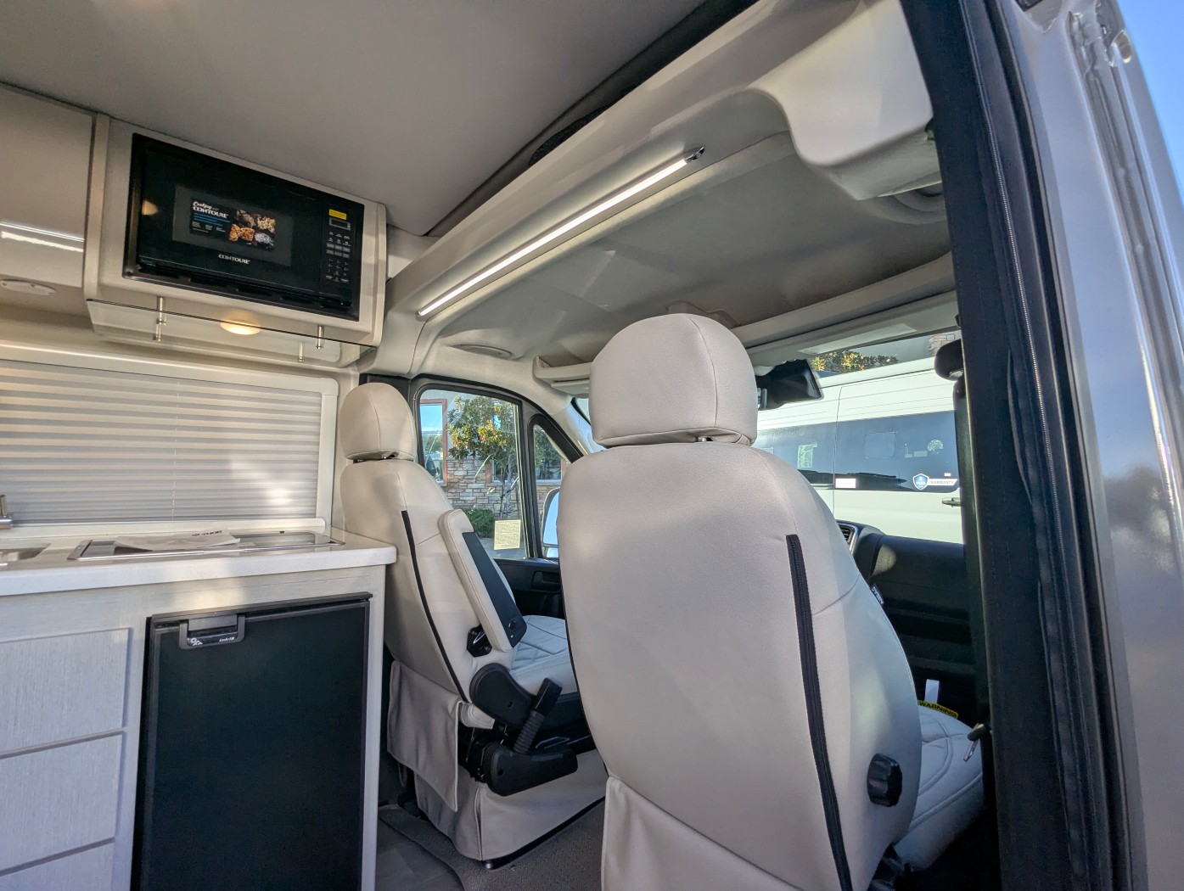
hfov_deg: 94.4
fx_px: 548
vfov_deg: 78.2
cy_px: 446
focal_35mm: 16
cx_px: 592
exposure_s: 1/454
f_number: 2.2
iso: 45
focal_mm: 2.35
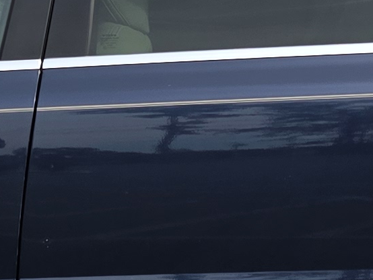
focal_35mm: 166
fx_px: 1789
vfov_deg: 8.9
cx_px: -116
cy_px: 76
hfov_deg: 11.6
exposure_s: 1/4333
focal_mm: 6.3
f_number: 1.7
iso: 80
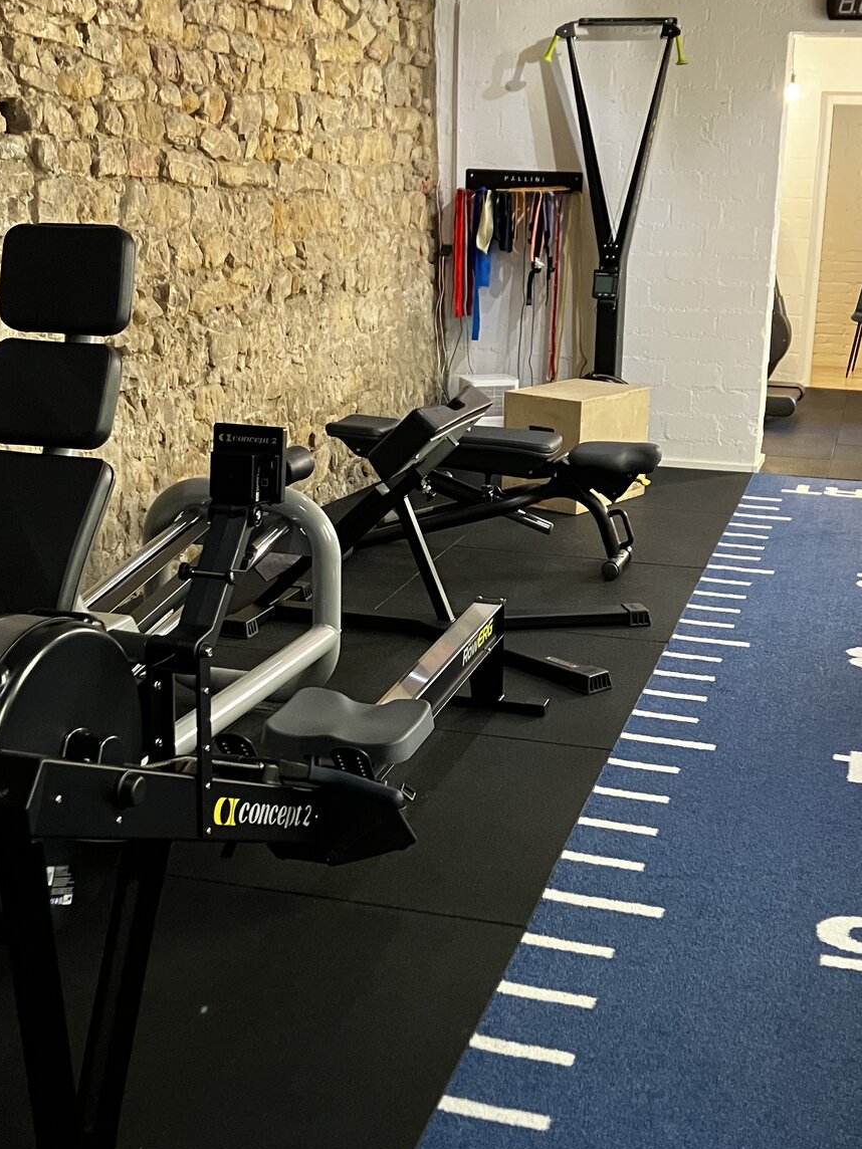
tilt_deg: -13.7
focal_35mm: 47
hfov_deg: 30.9
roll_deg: -2.2
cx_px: 476
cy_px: 583
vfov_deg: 40.4
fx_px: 1561
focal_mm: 3.99
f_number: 1.8
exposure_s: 1/33
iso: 320
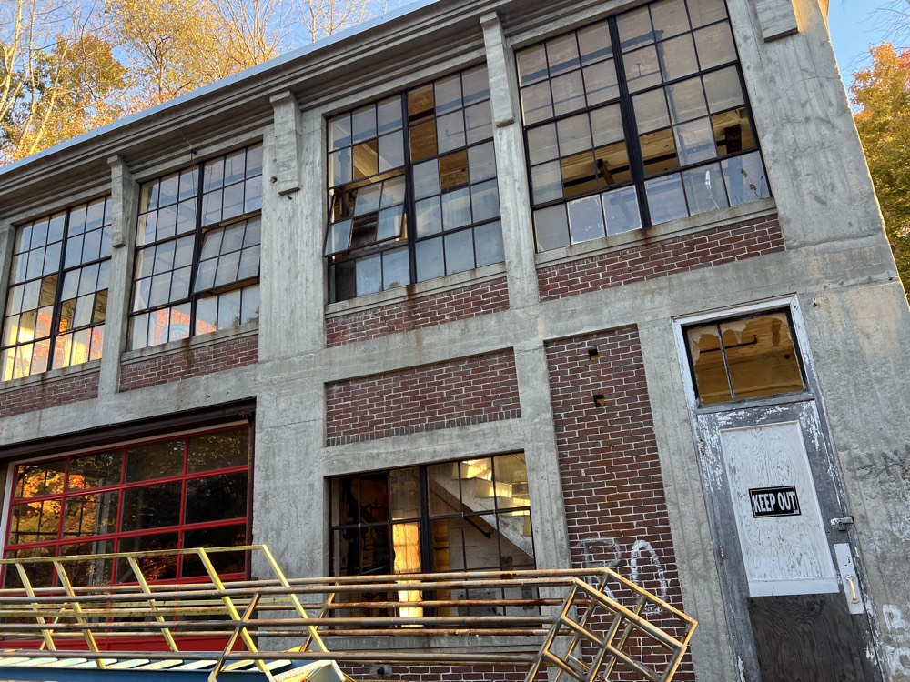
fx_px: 683
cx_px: 455
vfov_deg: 53.1
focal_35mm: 26
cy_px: 341
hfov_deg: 67.3
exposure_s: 1/136
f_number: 1.5
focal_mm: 5.7
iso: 32
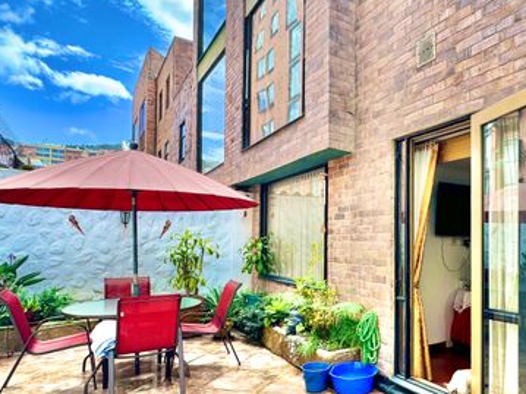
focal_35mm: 26
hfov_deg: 64.5
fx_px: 395
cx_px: 374
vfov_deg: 52.7
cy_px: 234
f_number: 2.2
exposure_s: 1/260
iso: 40
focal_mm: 2.22
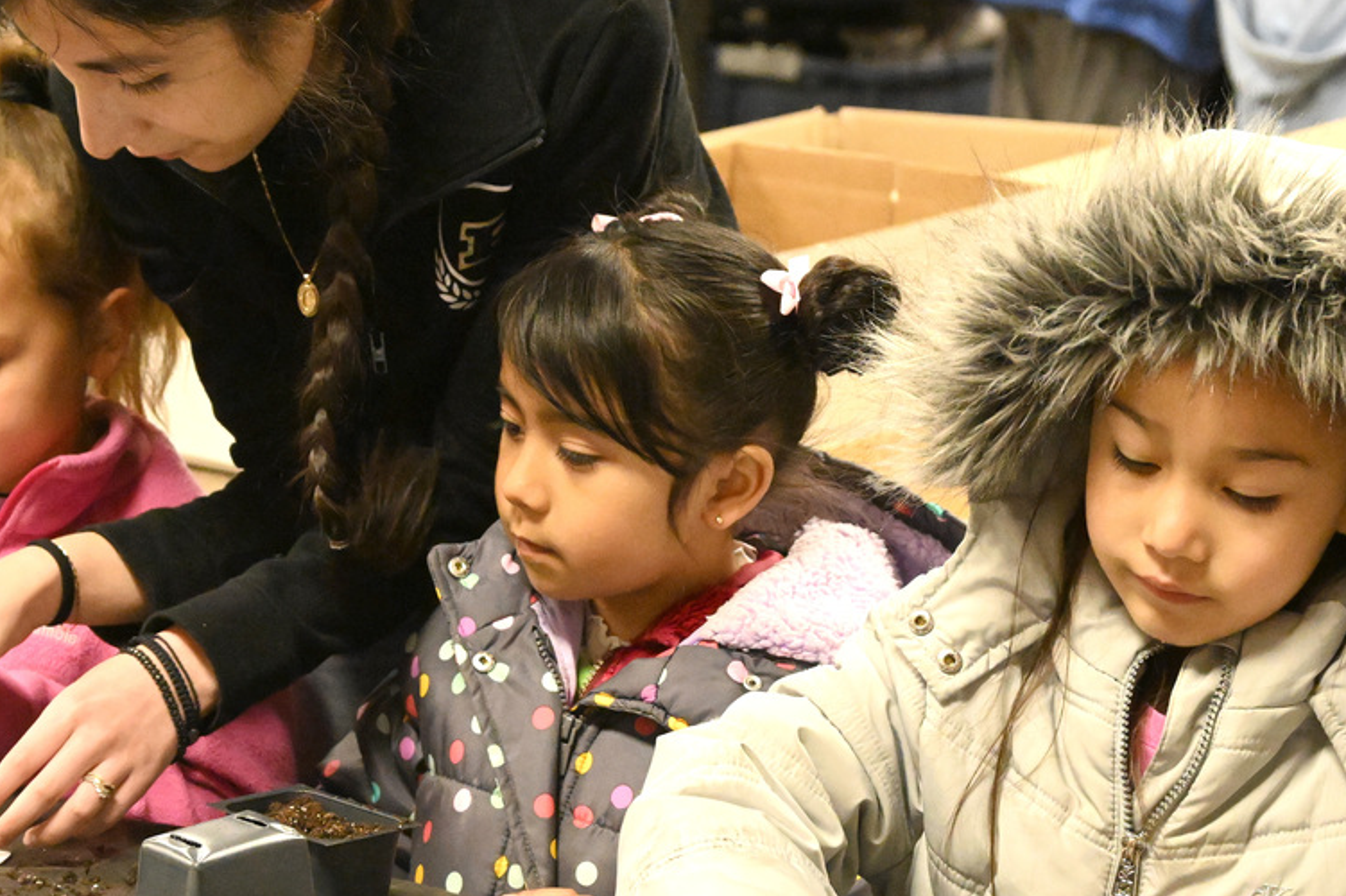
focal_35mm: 120
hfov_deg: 17.1
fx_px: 4484
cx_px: 536
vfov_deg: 11.4
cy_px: 409
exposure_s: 1/250
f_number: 6
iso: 10000
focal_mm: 59
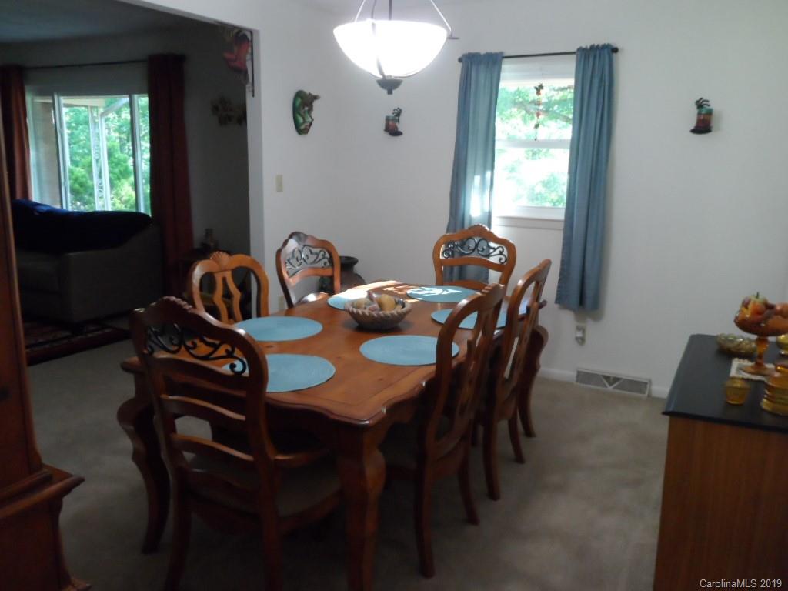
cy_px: 296
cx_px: 394
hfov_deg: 63.4
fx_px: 637
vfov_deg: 49.7
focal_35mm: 28
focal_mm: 4.9
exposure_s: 1/20
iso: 400
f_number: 3.1
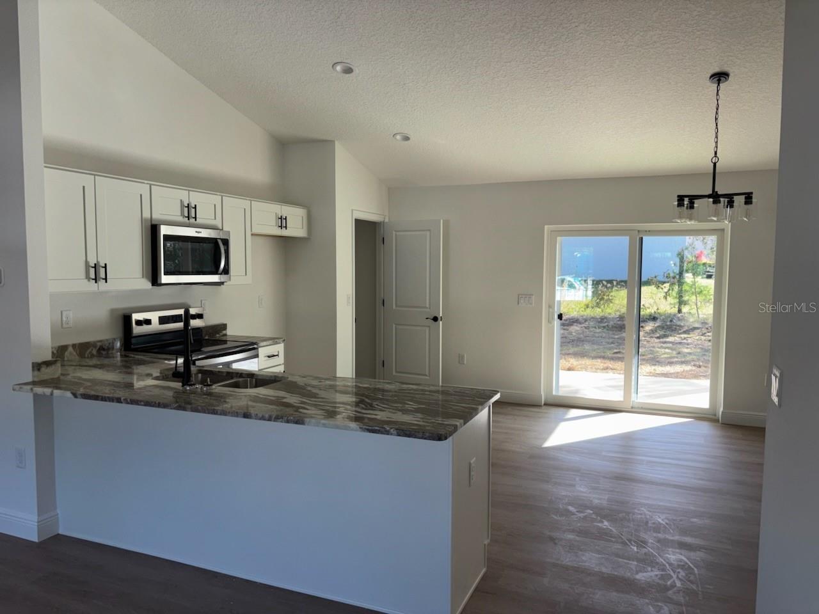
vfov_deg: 53.1
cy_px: 307
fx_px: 615
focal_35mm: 26
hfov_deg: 67.3
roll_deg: -0.2
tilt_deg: -4.1
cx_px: 410
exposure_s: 1/121
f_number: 1.6
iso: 50
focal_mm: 5.96
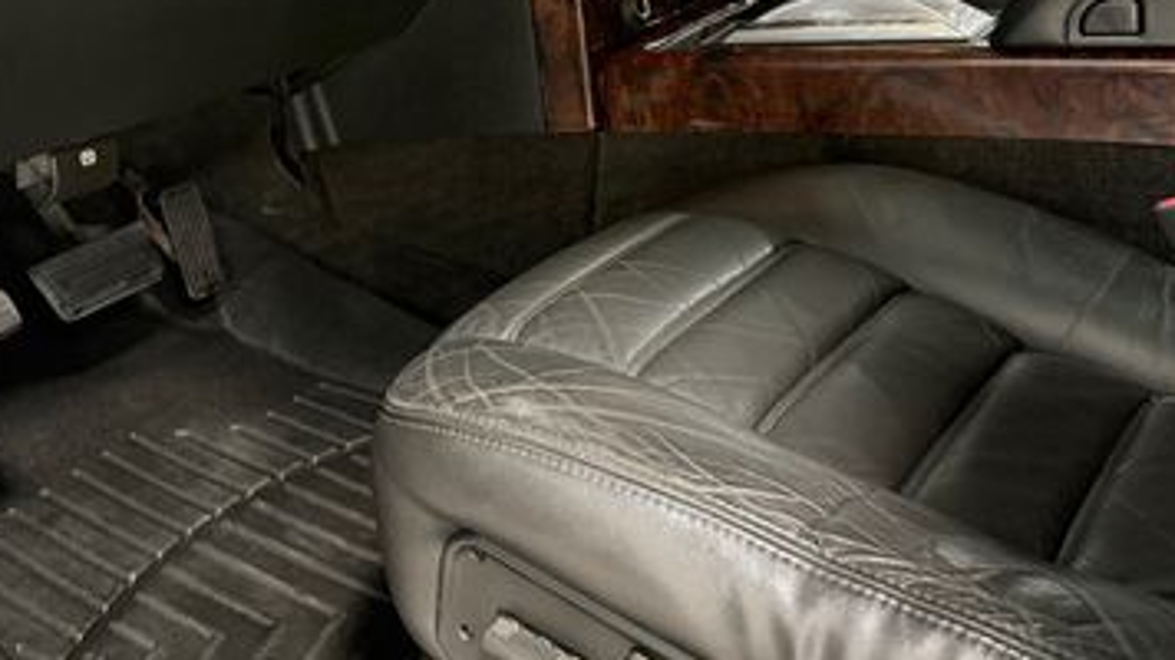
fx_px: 1464
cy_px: 33
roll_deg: +0.9
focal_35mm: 47
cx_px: 267
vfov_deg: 24.5
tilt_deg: -13.7
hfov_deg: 42.1
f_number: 1.78
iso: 250
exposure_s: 1/60
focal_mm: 6.76
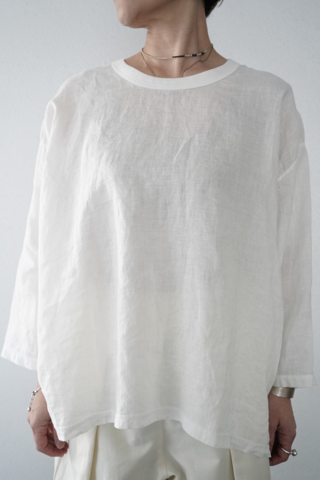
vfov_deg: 53.1
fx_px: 480
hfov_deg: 36.9
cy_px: 240
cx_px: 163
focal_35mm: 36
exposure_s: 1/200
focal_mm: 35
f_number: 5.6
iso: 5000
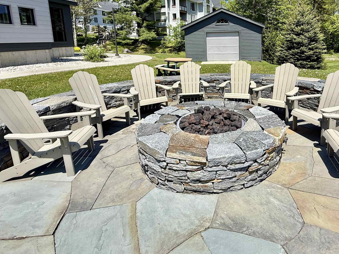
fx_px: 215
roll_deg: +1.0
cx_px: 219
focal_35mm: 22
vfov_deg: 58.7
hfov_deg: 74.6
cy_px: 71
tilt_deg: -8.2
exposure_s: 1/2092
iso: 50
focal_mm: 2.22
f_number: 2.2
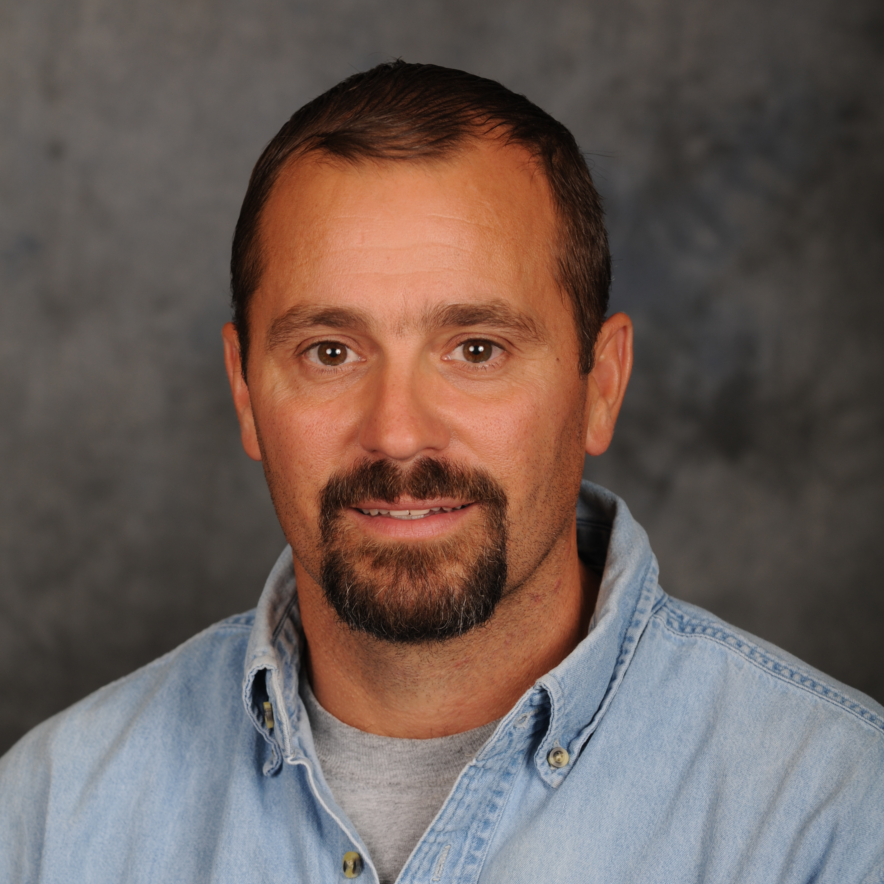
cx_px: 442
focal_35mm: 196
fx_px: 5663
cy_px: 641
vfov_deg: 8.9
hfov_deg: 8.9
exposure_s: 1/250
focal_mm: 102
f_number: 5
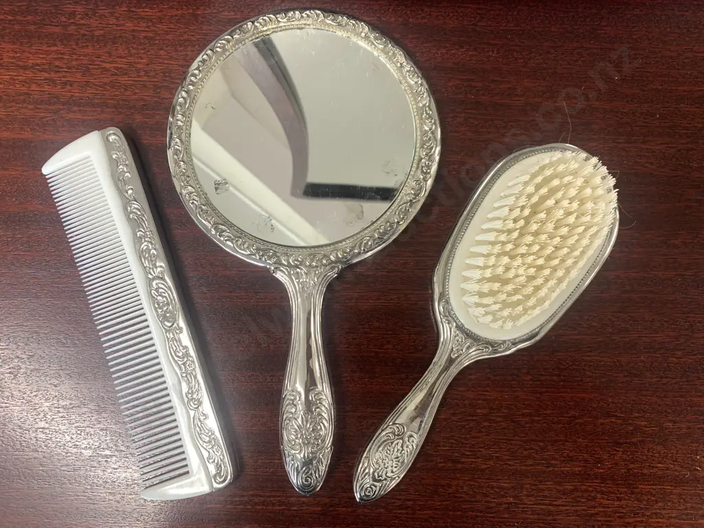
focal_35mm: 26
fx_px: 529
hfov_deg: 67.3
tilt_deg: -83.9
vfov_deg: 53.1
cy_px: 264
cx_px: 352
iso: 64
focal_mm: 4.25
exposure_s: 1/50
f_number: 1.8
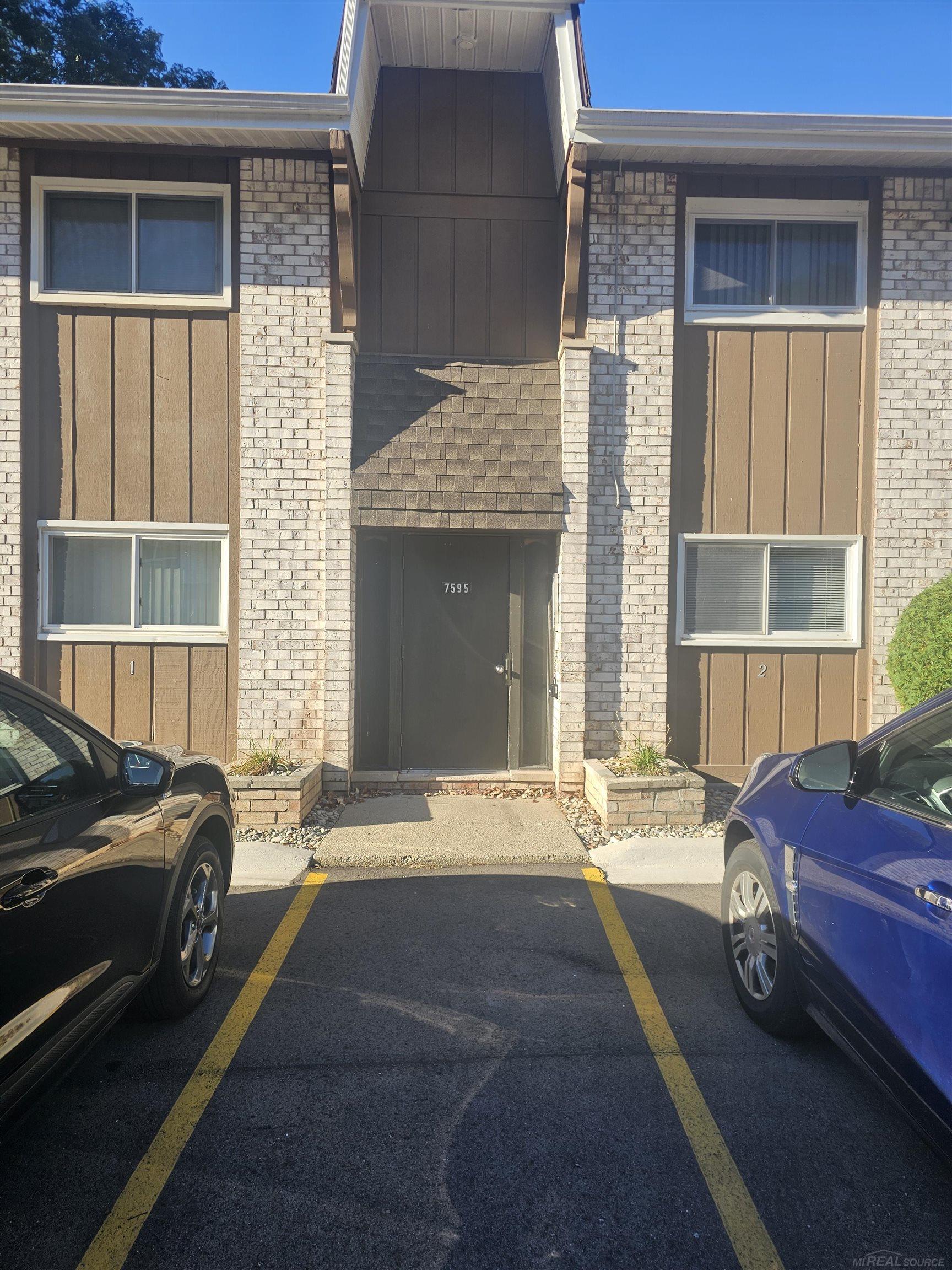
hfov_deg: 58.9
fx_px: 843
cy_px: 635
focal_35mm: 23
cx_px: 476
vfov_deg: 73.9
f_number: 1.7
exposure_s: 1/276
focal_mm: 6.3
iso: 10
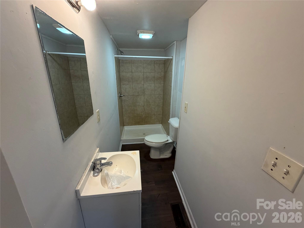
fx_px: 123
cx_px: 152
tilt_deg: -17.1
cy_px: 114
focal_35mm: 14
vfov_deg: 85.7
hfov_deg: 102.1
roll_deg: +0.5
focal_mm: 2.22
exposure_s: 1/60
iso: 250
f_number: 2.2
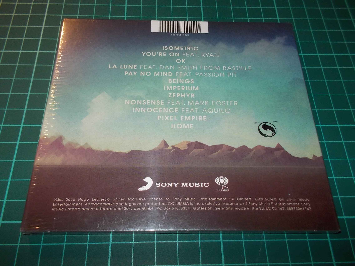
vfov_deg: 48.2
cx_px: 178
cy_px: 133
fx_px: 297
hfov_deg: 61.7
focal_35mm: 29
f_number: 3.3
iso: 200
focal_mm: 4.1
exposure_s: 1/30
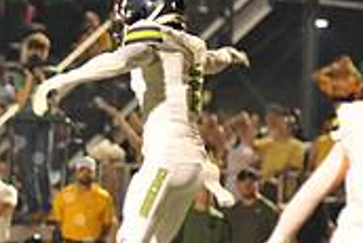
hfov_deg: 3.1
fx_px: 6792
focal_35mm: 673
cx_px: -99
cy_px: 296
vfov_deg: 2.0
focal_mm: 200
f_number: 4
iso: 6400
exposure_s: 1/320
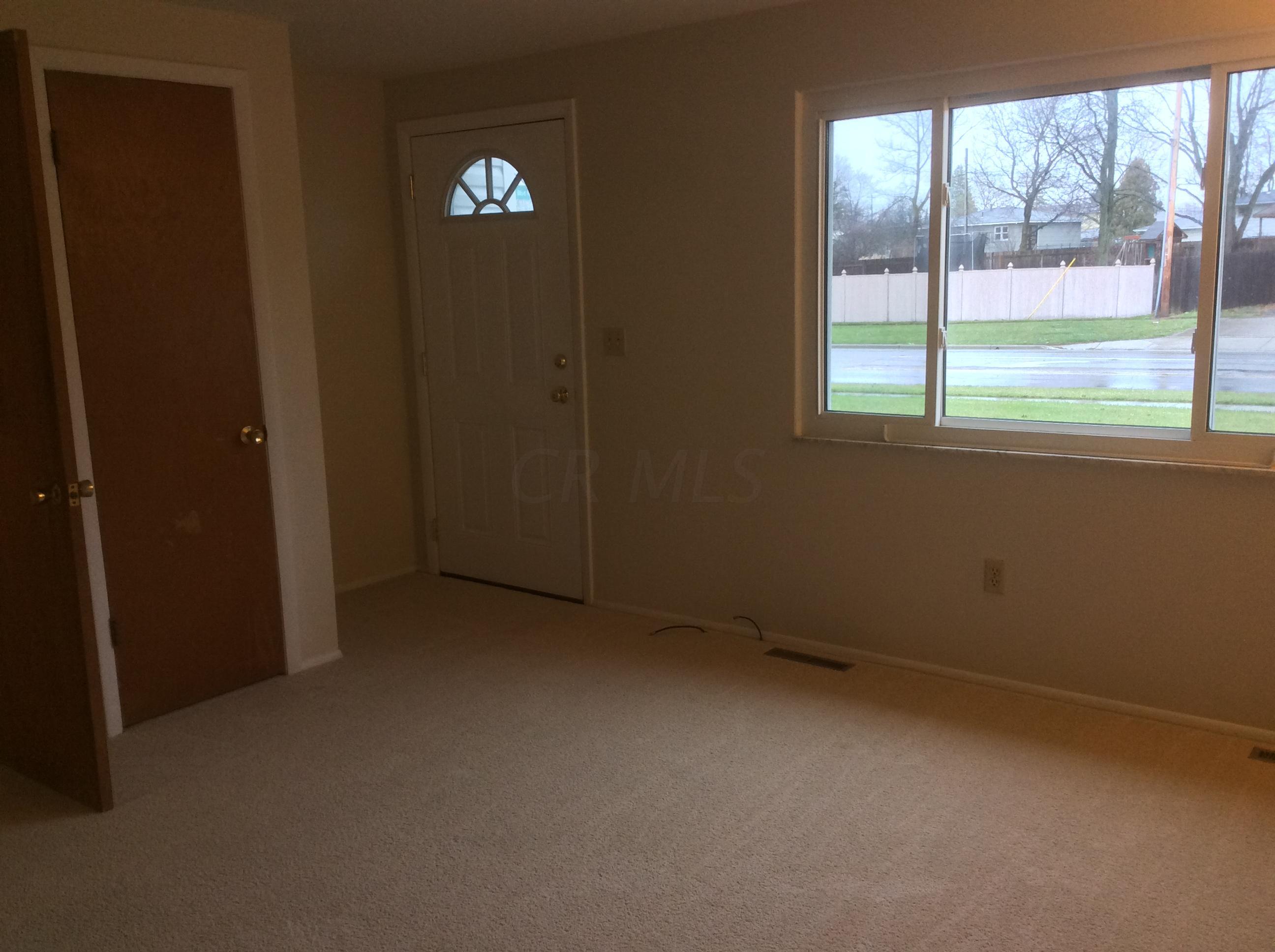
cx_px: 638
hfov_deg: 56.9
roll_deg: +0.9
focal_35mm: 32
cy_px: 476
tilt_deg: -12.4
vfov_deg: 44.1
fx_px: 1177
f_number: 2.4
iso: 80
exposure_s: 1/24
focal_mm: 3.3
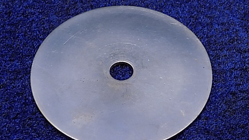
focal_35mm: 86
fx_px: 568
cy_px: 83
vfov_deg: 14.1
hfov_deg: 24.7
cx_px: 123
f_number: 4.3
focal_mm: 13.9
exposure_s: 1/25
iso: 400
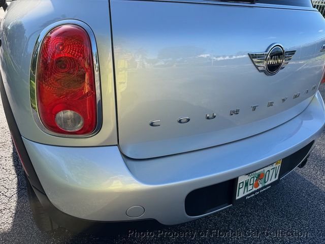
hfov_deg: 71.6
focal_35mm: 24
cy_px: 122
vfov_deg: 56.8
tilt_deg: -27.7
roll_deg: -4.9
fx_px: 225
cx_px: 162
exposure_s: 1/1385
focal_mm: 6.76
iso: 80
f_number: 1.78
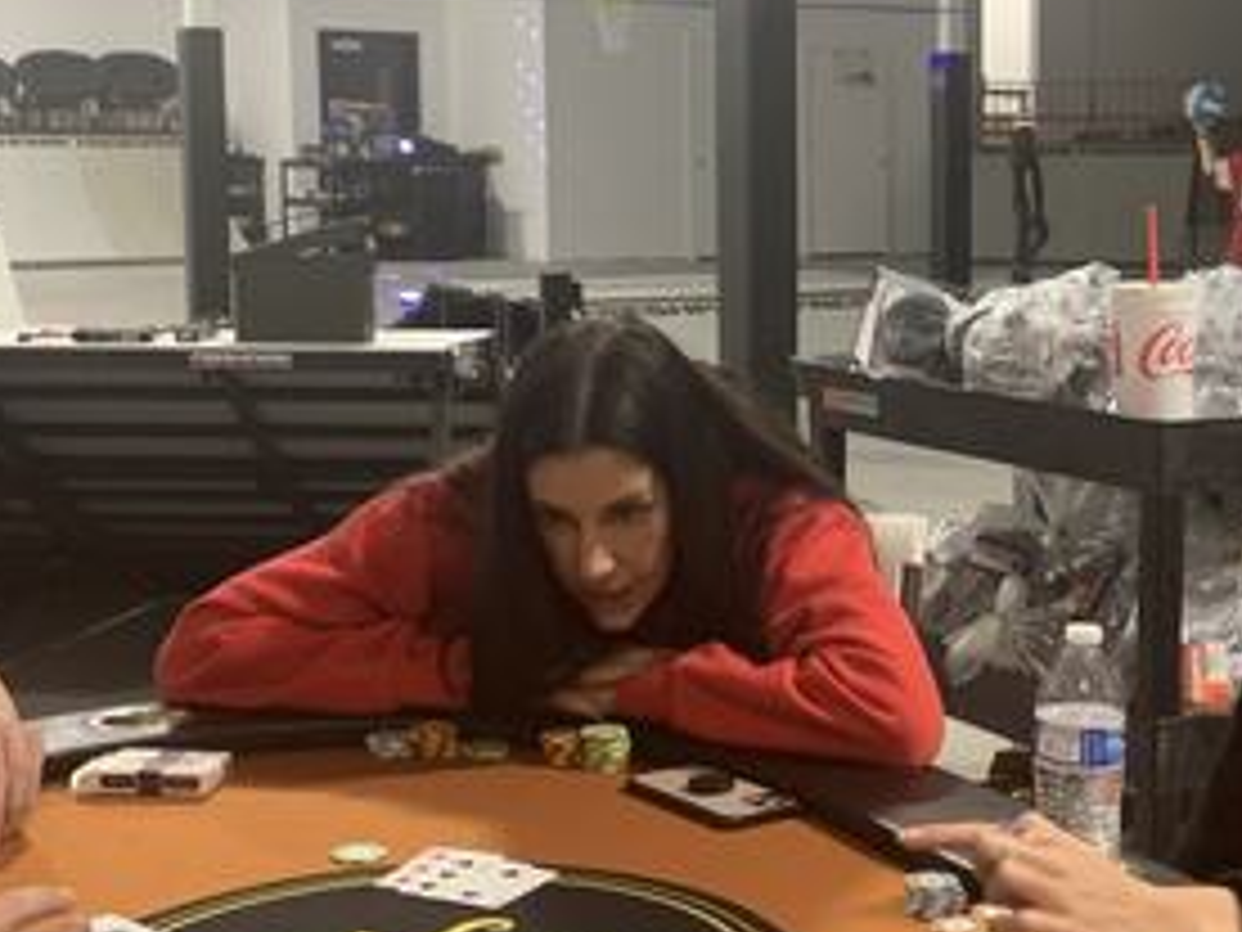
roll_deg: -1.1
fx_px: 2368
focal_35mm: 66
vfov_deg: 22.3
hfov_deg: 28.8
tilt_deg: -6.3
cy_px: 457
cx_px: 968
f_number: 1.8
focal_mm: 4.25
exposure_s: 1/60
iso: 200
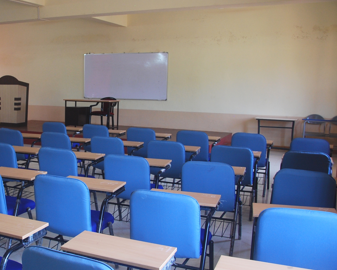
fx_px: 419
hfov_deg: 42.4
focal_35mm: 42
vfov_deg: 35.6
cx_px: 81
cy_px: 149
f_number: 3.5
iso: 360
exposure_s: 1/30
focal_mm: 18
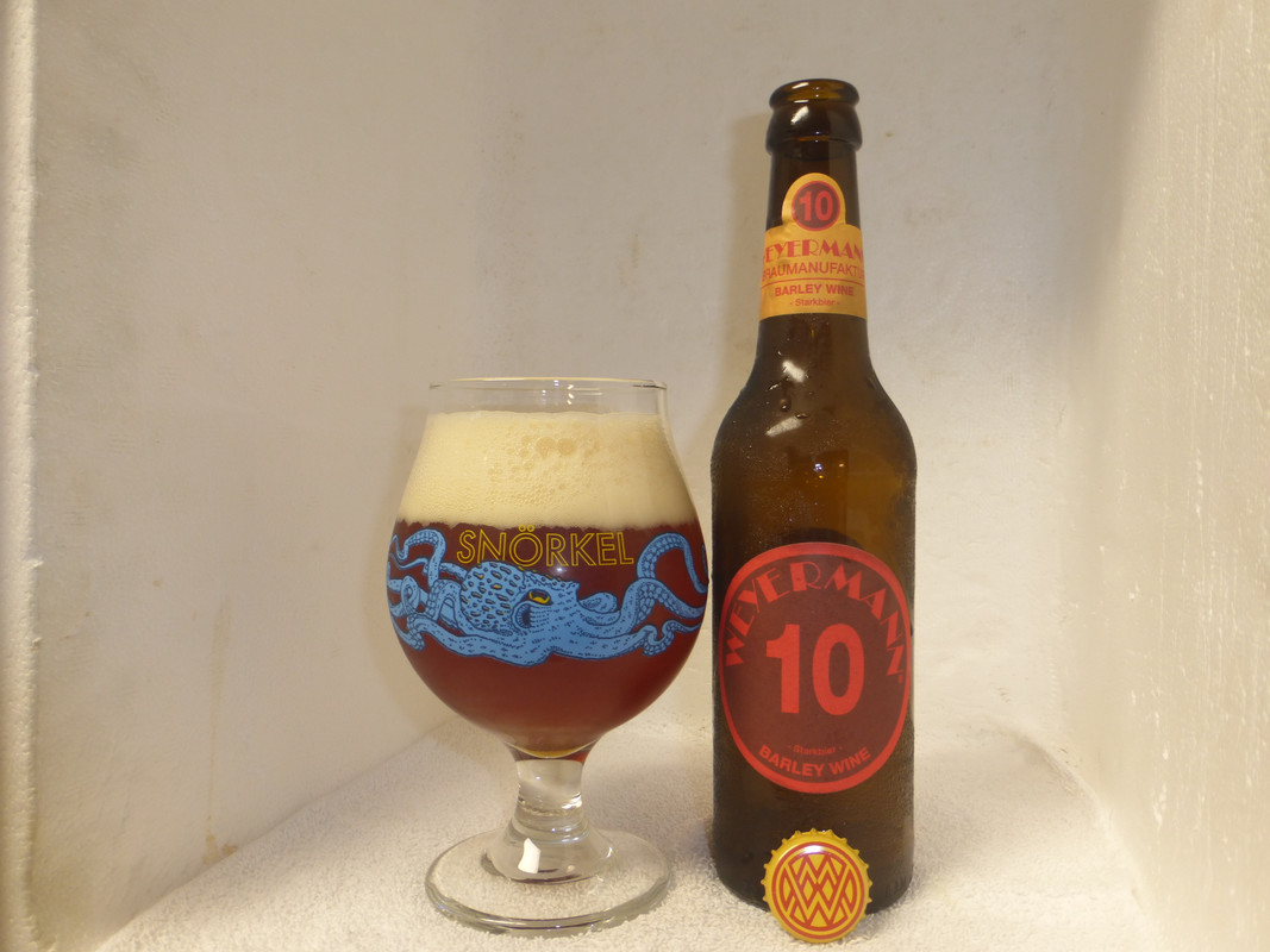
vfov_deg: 51.3
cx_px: 635
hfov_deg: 65.3
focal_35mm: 27
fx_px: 990
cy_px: 476
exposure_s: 1/8
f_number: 3.4
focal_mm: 4.8
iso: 100
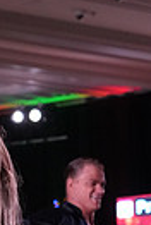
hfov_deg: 4.6
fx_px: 1877
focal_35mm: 300
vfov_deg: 6.8
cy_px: 337
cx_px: -124
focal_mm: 68
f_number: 5.6
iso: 5000
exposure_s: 1/320
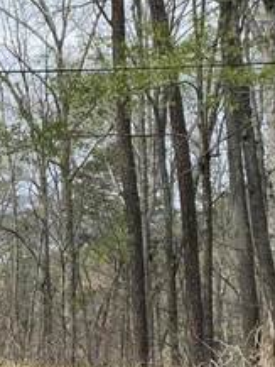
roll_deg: +0.6
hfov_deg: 12.7
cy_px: 210
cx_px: 5
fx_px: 1217
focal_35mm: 115
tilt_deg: -0.1
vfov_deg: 17.1
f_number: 1.8
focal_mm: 4.25
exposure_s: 1/1838
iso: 32
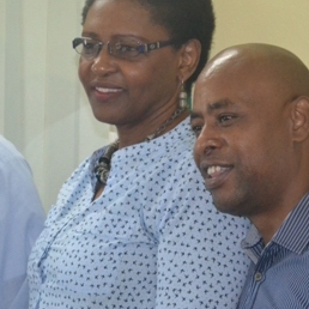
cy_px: 130
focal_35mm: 174
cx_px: 141
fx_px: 1758
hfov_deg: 10.0
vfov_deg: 10.0
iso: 3200
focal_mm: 55
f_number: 5.6
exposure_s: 1/60
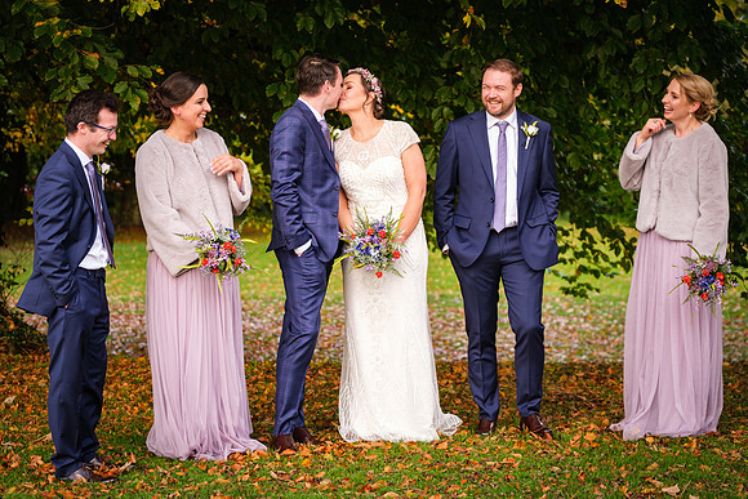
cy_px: 232
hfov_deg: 20.5
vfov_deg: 13.8
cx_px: 348
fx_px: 2066
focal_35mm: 99
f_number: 2.8
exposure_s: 1/250
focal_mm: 61
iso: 400
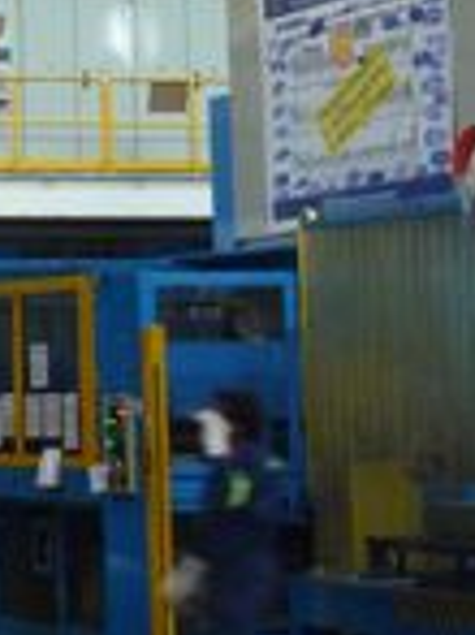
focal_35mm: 187
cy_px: -147
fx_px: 3426
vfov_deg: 10.4
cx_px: -317
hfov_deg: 7.7
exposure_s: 1/13
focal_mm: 9.1
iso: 400
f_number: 3.9
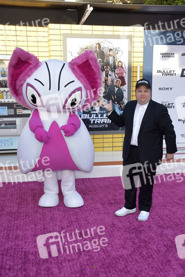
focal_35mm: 40
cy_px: 138
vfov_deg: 48.4
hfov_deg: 33.4
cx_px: 92
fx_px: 308
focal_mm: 40
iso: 640
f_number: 7.1
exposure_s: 1/250
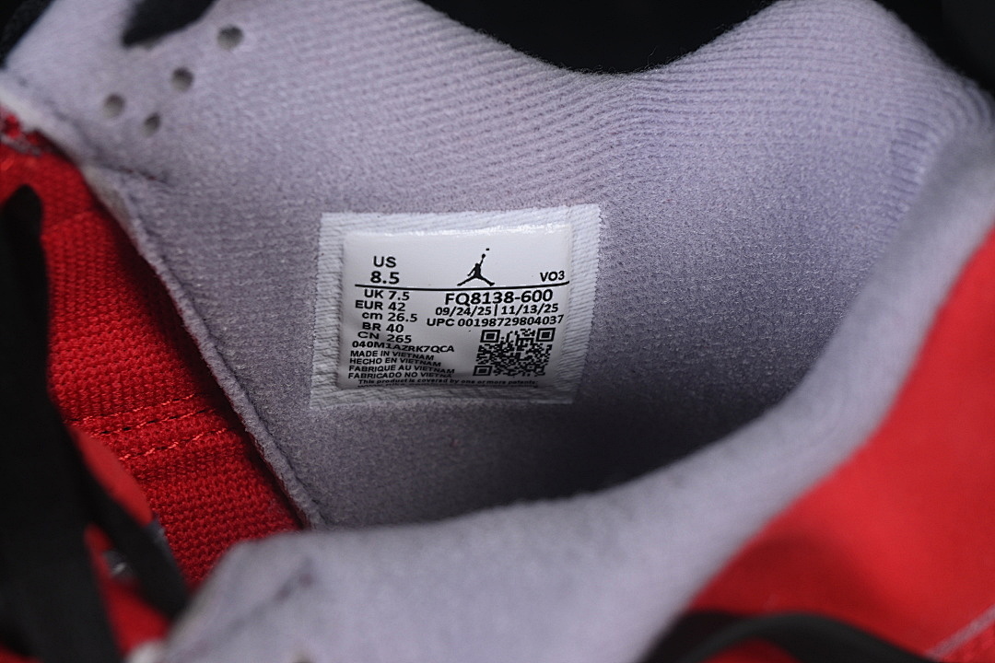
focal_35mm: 75
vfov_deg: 18.2
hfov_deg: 27.0
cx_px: 498
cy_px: 332
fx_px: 2073
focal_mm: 50
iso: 160
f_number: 7.1
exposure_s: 1/60
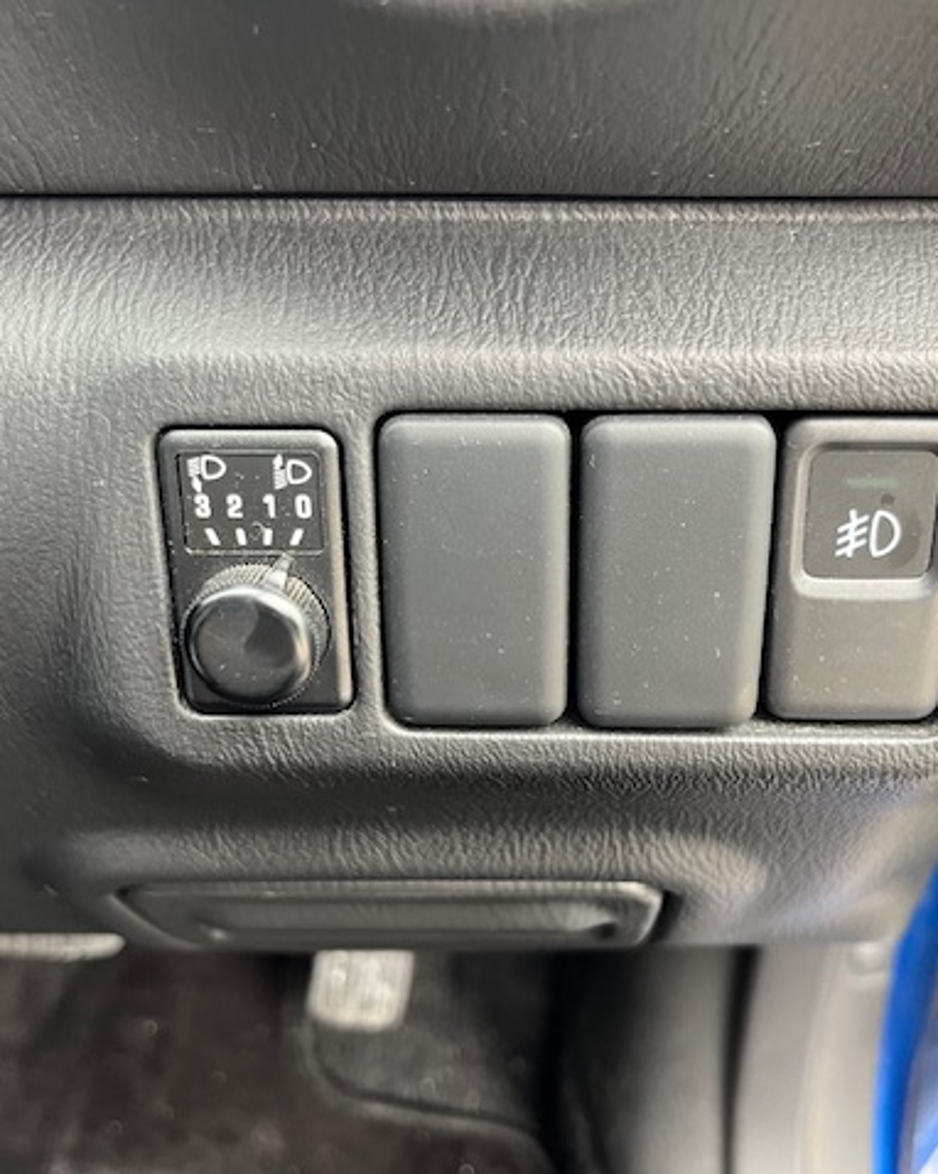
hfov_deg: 43.3
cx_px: 506
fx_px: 1181
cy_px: 587
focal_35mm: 34
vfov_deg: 52.9
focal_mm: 5.1
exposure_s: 1/67
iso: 125
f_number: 1.6
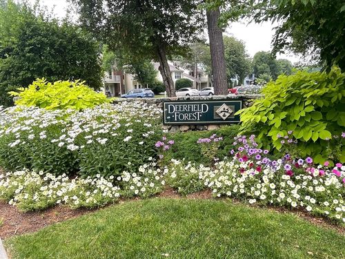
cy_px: 130
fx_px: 239
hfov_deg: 71.6
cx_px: 172
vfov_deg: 56.8
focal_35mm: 24
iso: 40
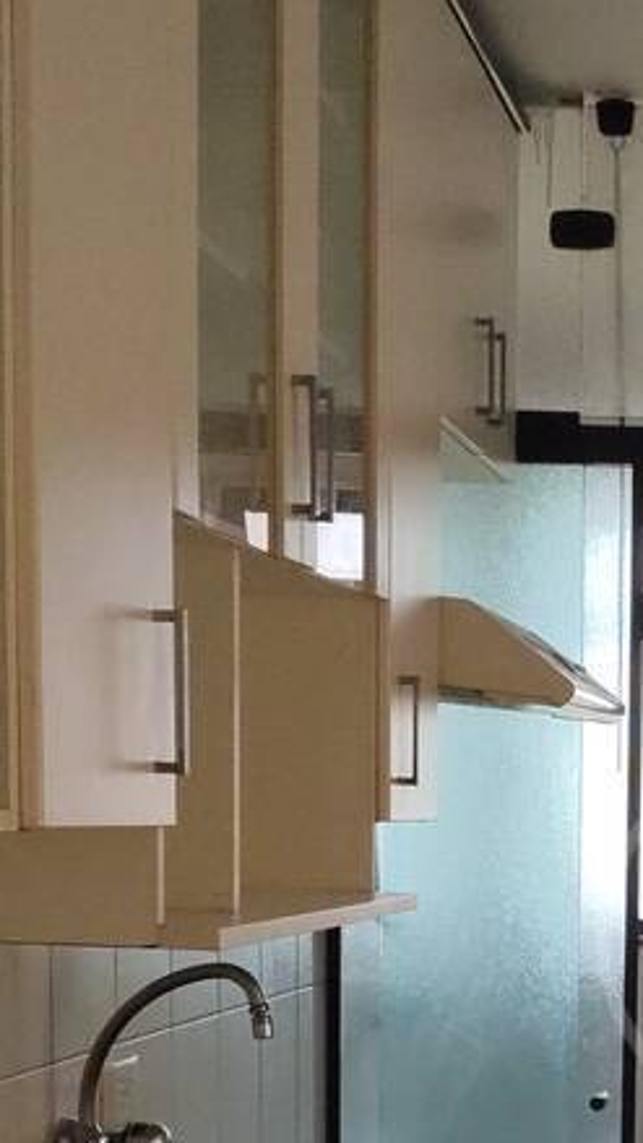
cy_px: 1028
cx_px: 804
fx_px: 2030
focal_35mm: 67
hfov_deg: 17.1
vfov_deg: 30.1
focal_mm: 4.71
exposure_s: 1/2167
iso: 1691
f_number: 1.7
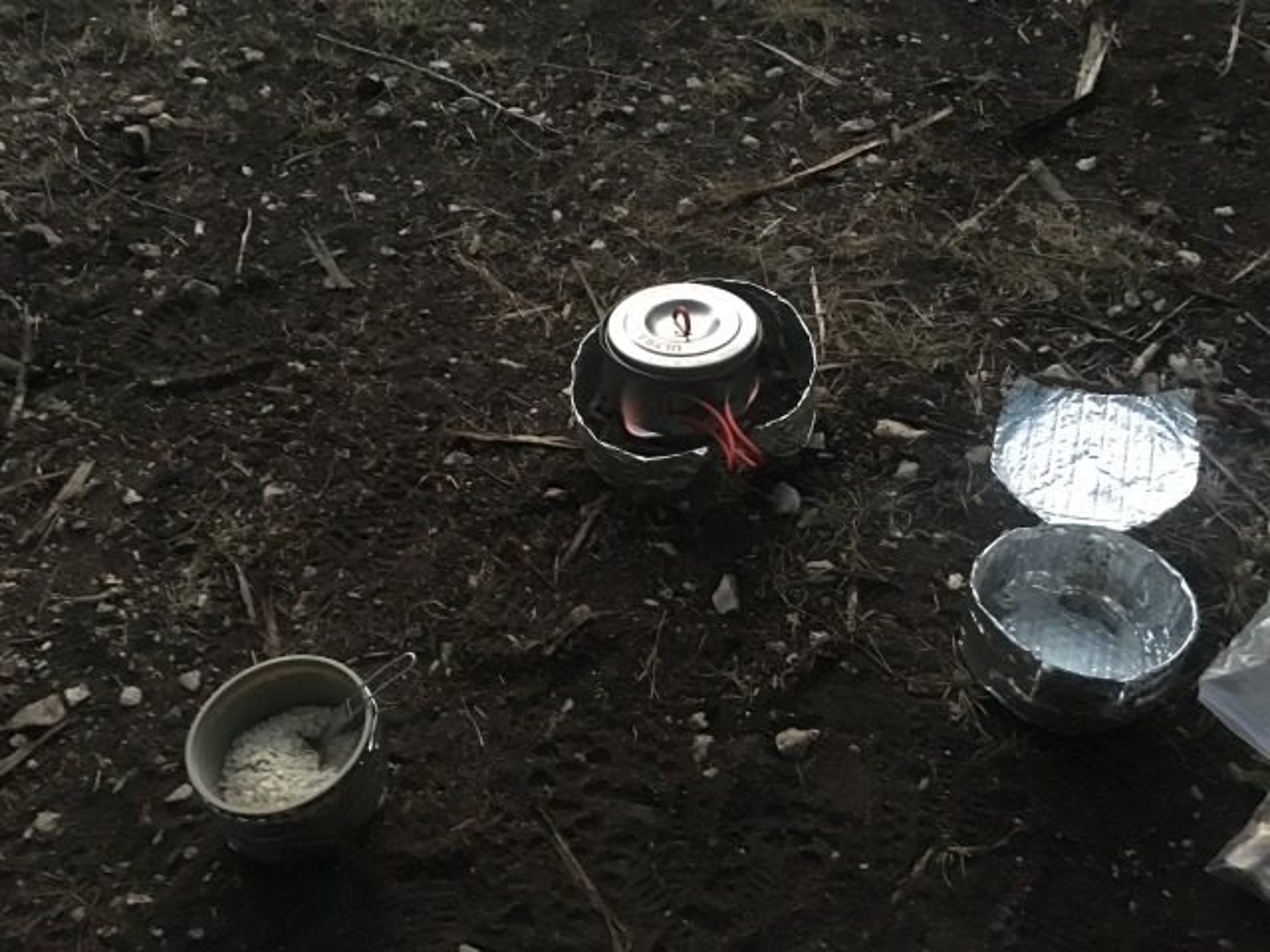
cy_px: 476
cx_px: 635
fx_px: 1064
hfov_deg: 61.7
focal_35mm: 29
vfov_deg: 48.2
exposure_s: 1/15
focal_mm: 4.15
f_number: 2.2
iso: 1000
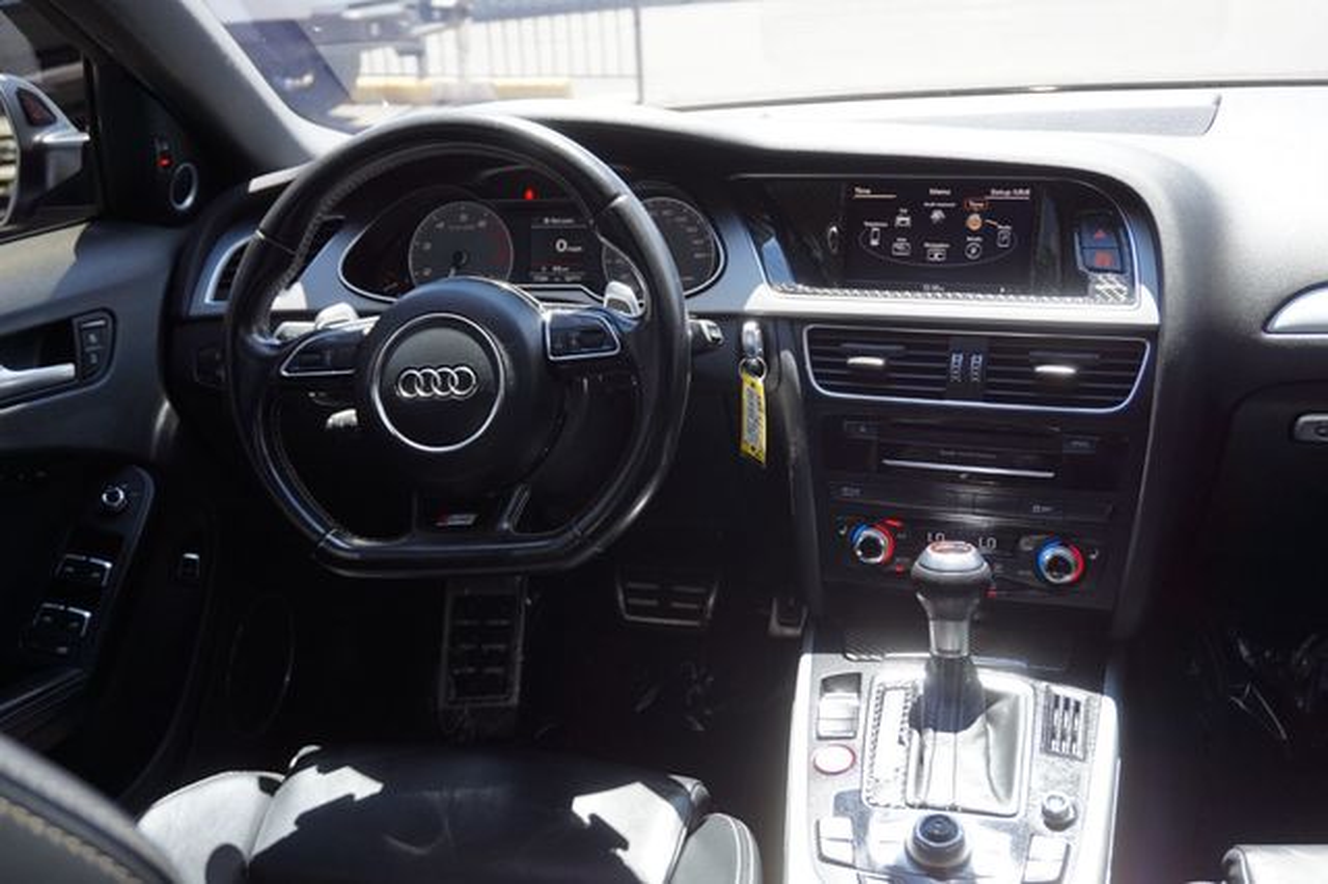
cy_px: 442
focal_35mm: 36
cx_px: 664
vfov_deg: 36.8
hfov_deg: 53.2
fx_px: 1327
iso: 125
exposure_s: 1/60
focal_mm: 24
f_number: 4.5
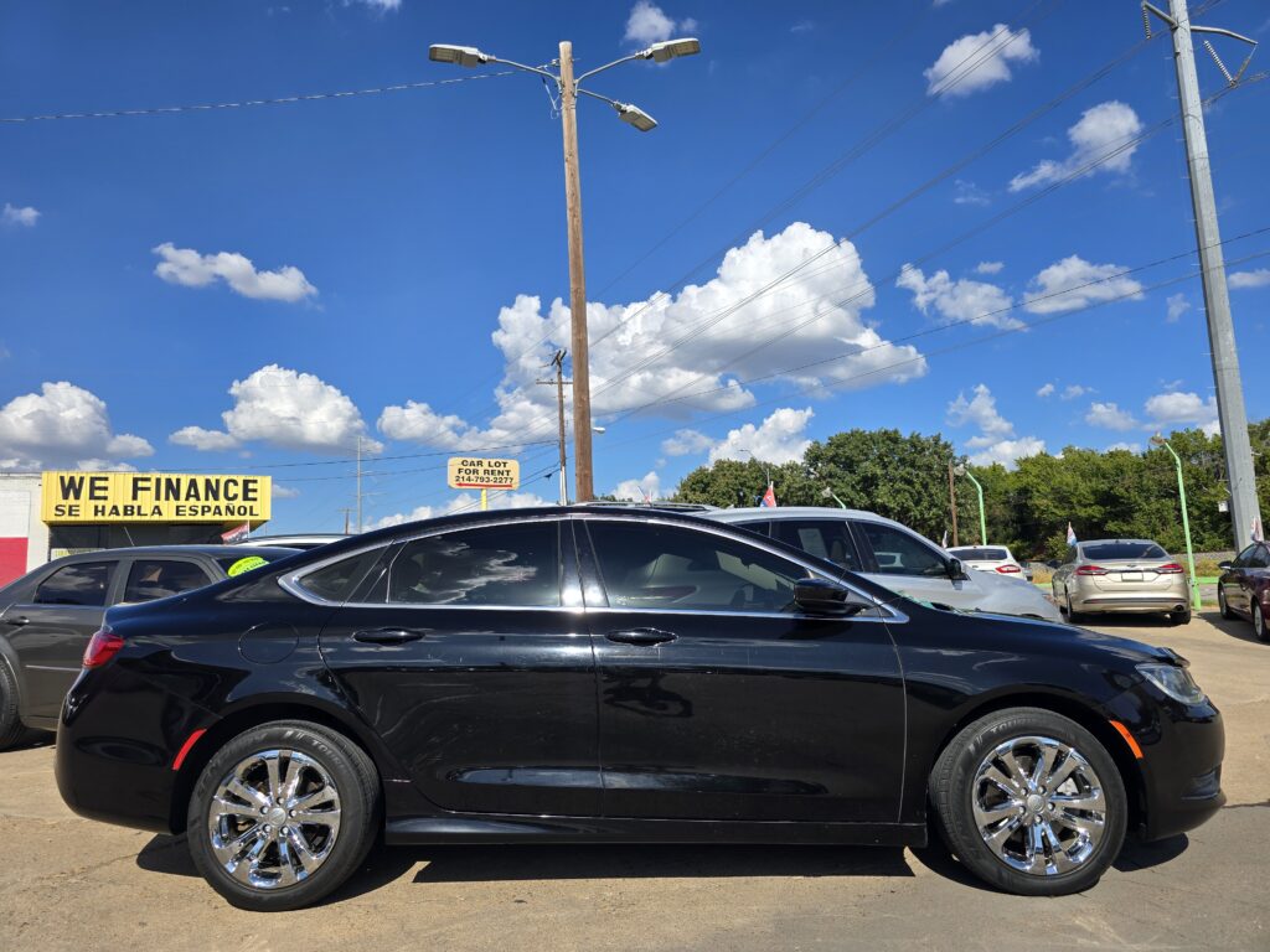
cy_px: 476
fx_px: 844
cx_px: 635
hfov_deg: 73.9
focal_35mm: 23
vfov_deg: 58.9
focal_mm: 6.3
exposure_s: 1/976
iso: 12
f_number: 1.7
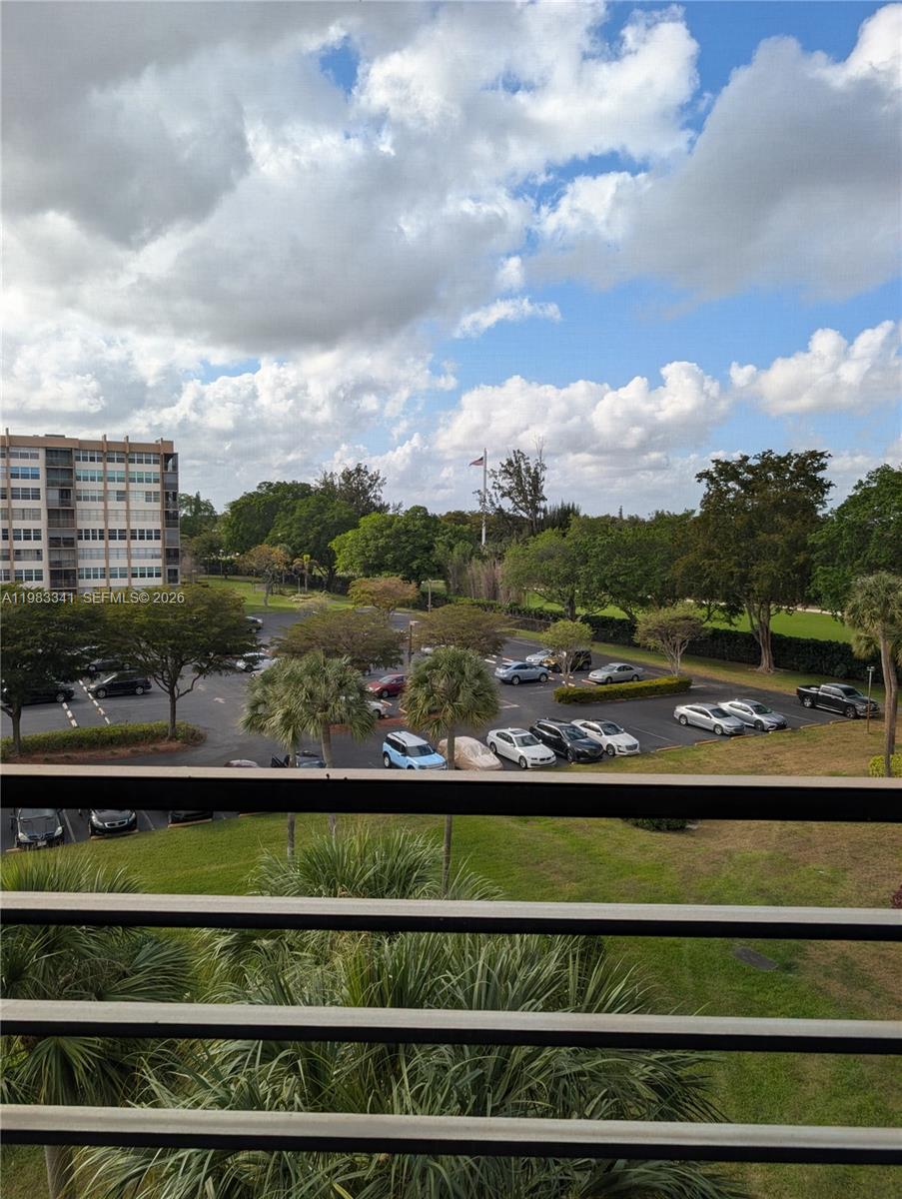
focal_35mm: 24
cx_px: 451
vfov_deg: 71.5
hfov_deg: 56.9
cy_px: 600
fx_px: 832
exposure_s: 1/682
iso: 22
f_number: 1.68
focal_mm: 6.9
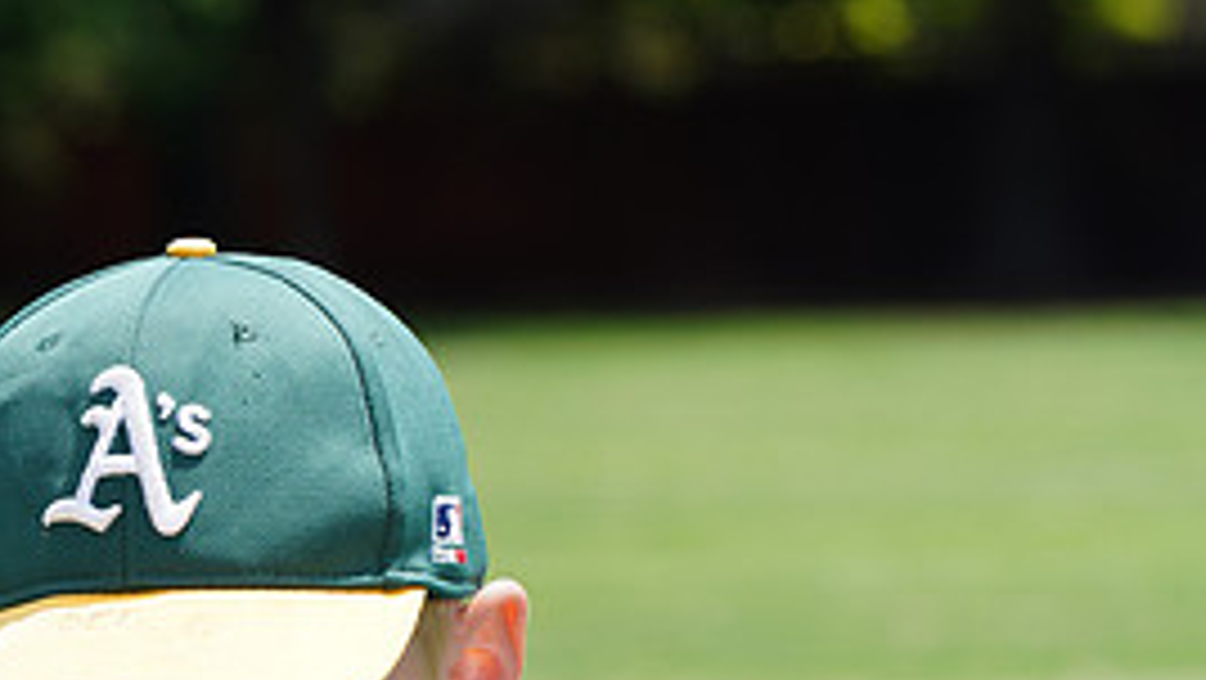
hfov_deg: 4.8
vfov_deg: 2.7
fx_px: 14492
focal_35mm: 453
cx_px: 353
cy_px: 1000
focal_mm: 200
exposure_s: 1/200
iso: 200
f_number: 10
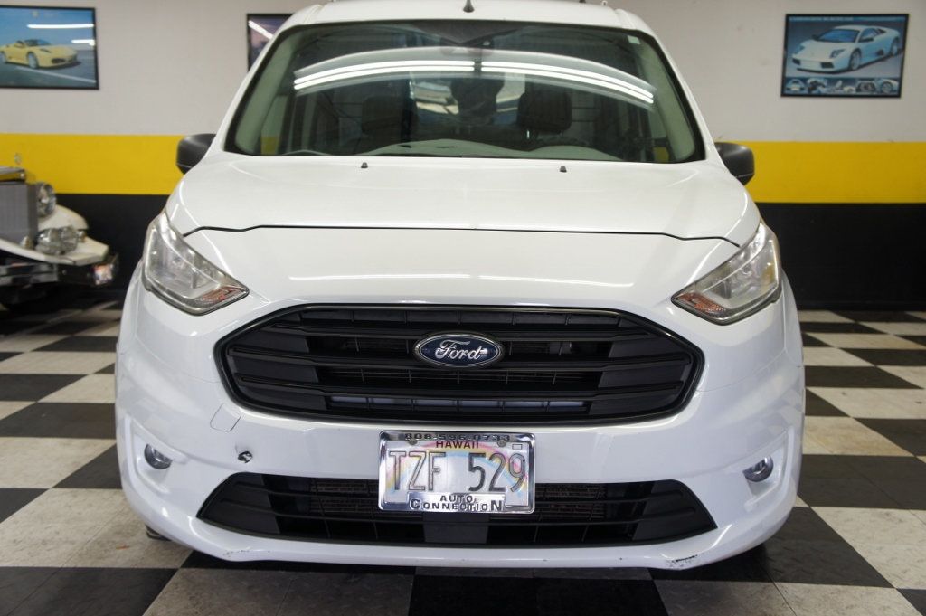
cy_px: 308
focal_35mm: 34
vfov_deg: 38.3
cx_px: 463
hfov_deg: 55.1
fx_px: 887
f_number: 4
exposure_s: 1/40
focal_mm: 23
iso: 200
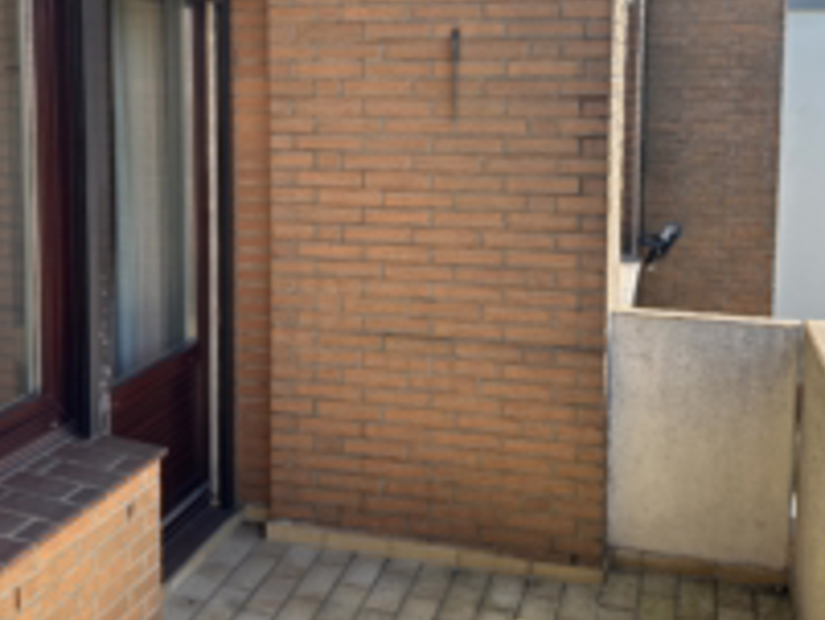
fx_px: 1025
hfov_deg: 43.8
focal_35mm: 43
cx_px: 378
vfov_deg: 33.1
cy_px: 177
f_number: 1.78
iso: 80
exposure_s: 1/785
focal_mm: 6.86
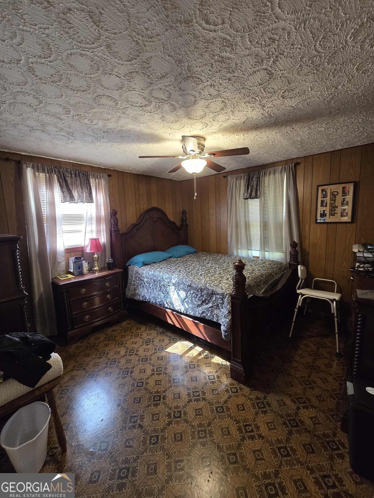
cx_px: 187
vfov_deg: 106.2
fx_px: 187
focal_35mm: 13
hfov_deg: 89.9
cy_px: 249
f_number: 2.2
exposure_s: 1/60
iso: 400
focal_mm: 2.2
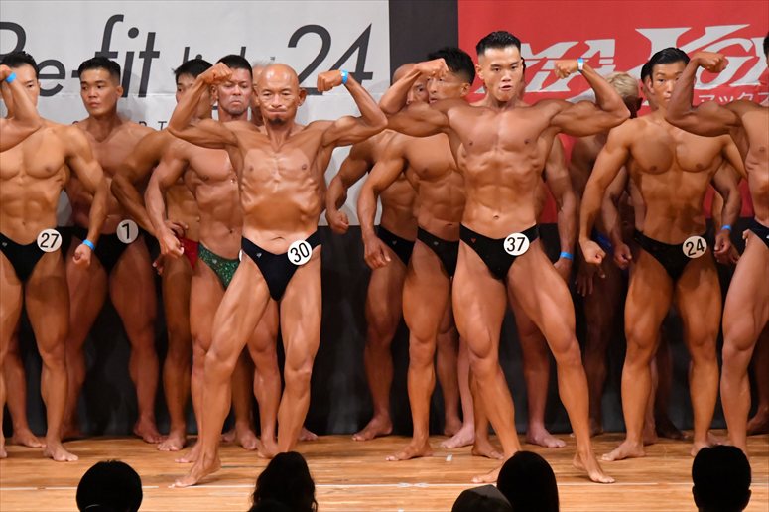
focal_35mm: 270
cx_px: 384
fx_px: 5765
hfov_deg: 7.6
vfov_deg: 5.1
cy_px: 256
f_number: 5.6
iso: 10000
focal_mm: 180
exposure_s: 1/400
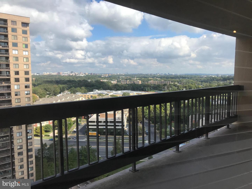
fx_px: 204
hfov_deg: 63.4
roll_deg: +1.4
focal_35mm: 28
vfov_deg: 49.7
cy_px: 94
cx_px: 126
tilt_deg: -4.2
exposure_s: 1/2037
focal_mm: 3.99
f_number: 1.8
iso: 20
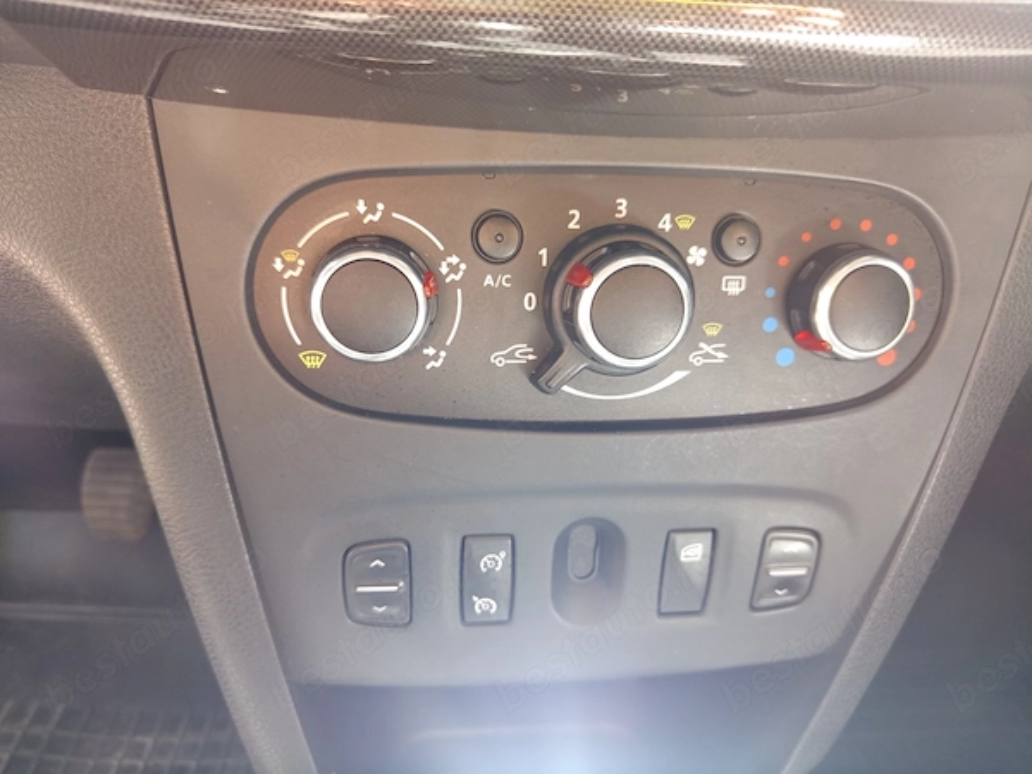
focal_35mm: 24
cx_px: 516
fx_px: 716
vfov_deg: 56.8
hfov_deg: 71.6
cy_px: 387
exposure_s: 1/33.3
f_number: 1.7
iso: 481
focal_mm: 5.24
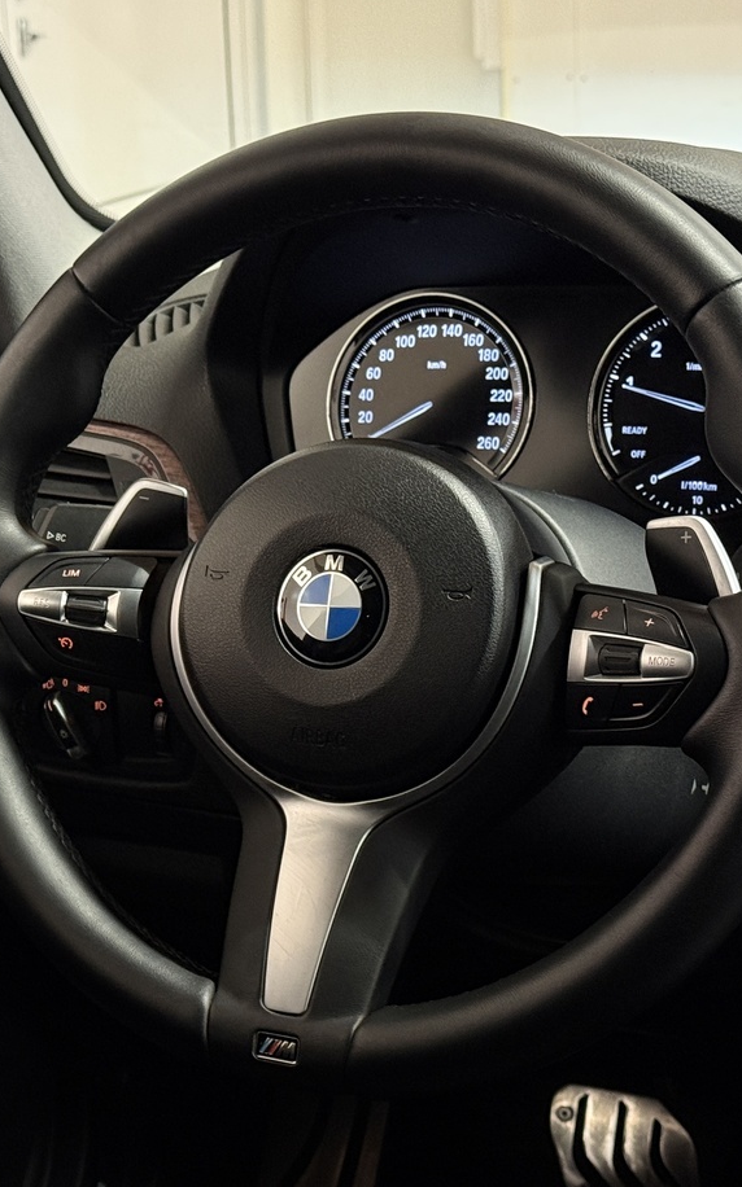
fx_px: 2590
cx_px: 95
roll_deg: +4.5
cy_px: 643
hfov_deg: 16.1
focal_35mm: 80
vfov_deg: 25.8
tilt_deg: -15.3
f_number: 1.78
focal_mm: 6.76
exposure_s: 1/38
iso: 250
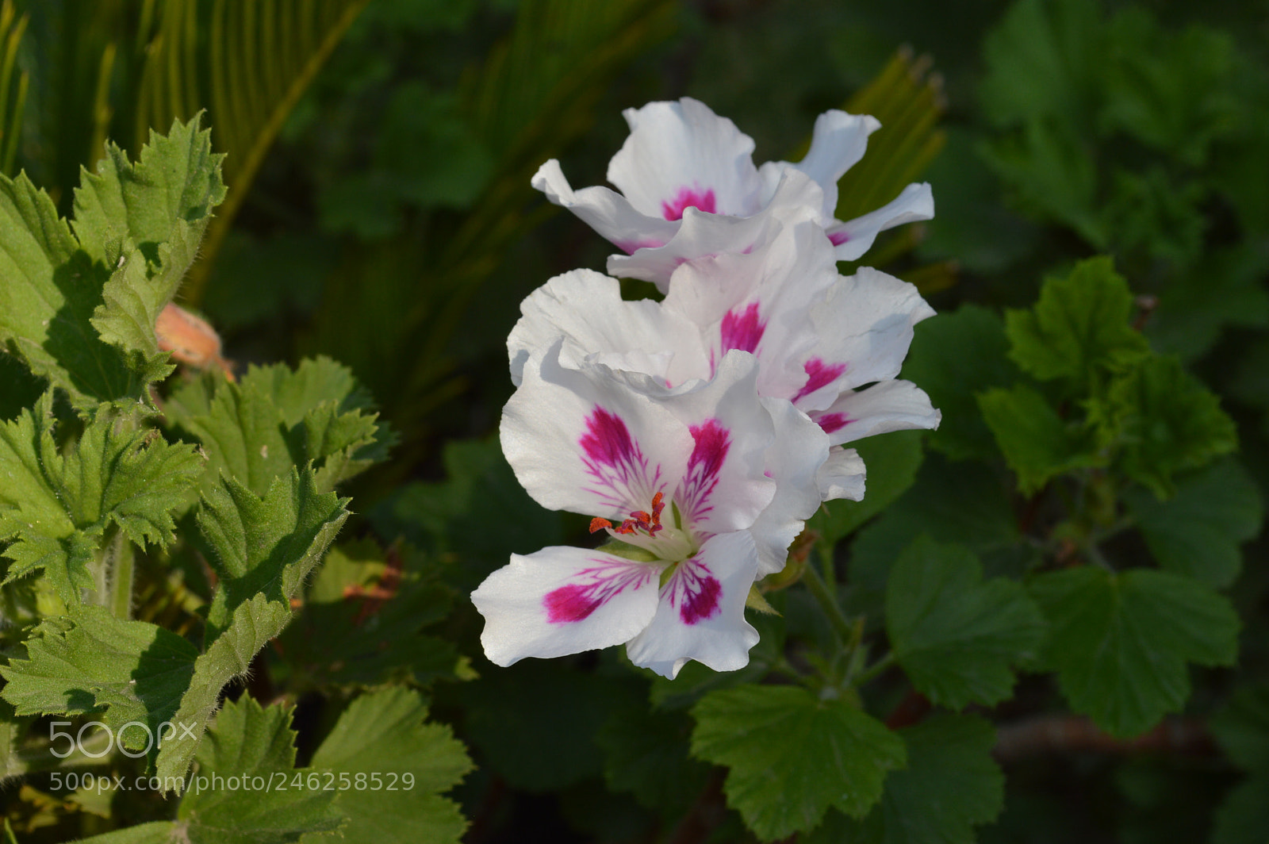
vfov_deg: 16.5
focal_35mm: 82
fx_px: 2906
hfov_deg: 24.6
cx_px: 634
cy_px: 422
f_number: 11
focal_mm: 55
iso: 200
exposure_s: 1/250
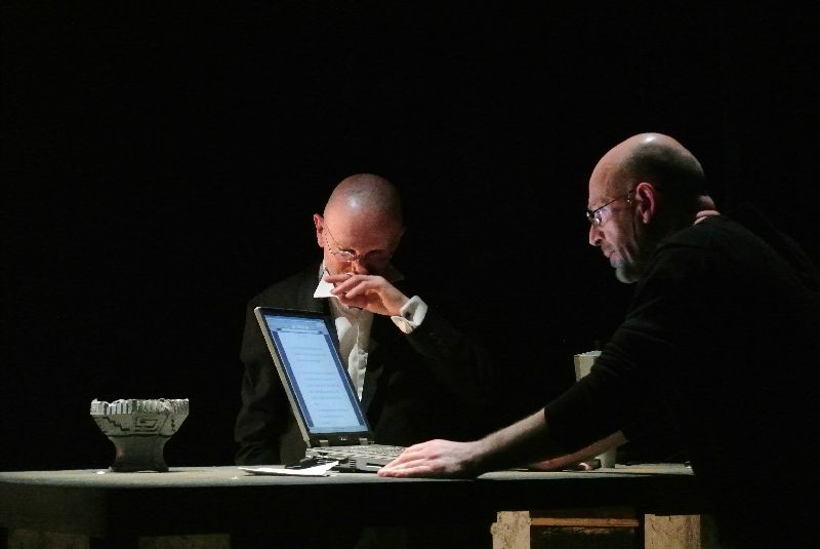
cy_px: 274
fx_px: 2622
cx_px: 410
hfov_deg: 17.8
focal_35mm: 115
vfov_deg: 11.9
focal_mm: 42.7
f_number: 4
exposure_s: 1/50
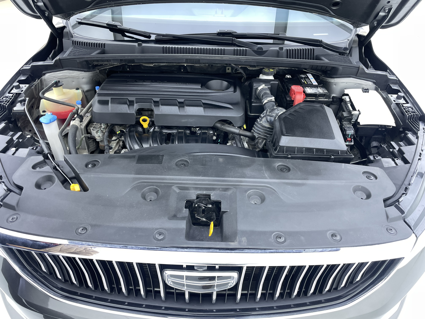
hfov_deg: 67.3
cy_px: 160
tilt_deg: -33.6
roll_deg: -1.4
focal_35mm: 26
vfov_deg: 53.1
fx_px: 319
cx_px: 212
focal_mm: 4.2
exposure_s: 1/100
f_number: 1.6
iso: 100
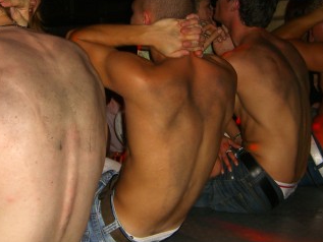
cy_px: 92
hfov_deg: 27.0
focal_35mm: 72
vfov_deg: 20.4
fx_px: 672
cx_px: 147
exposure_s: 1/60
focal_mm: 7.9
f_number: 2.8
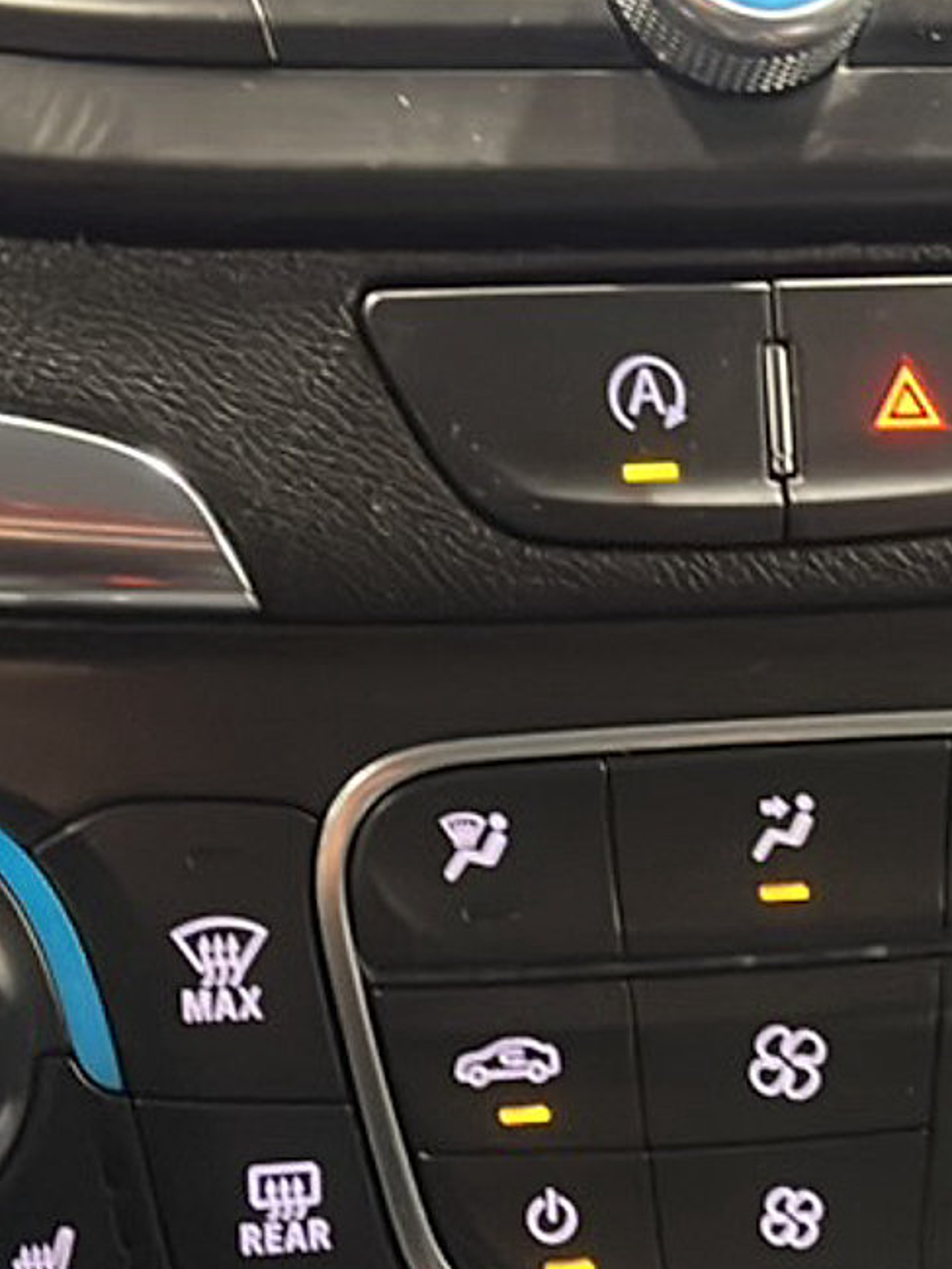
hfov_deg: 21.2
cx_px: 704
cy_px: 821
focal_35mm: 69
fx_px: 2529
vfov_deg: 28.0
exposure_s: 1/40
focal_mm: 5.1
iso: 1000
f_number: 1.6
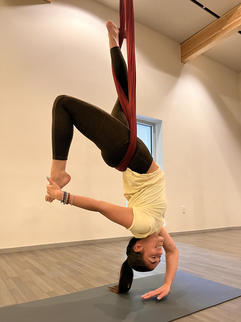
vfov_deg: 67.3
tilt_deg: +11.2
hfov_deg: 53.1
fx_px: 241
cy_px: 161
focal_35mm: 26
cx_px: 120
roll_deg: +0.0
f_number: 1.6
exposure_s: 1/60
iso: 500
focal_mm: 5.1
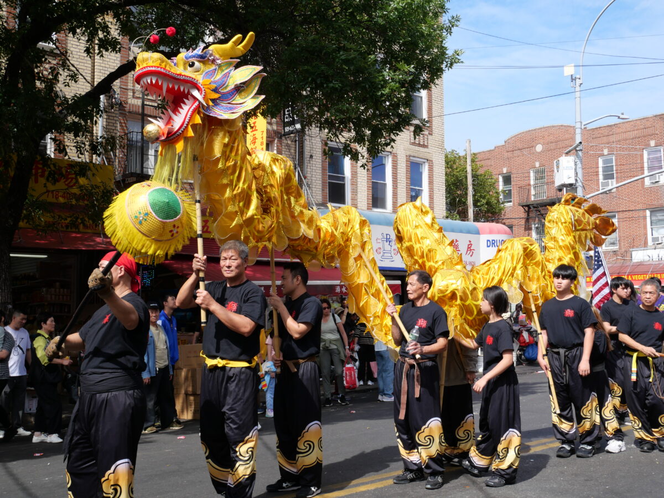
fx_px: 767
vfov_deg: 36.0
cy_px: 249
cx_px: 332
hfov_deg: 46.8
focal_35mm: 40
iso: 200
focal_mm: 20
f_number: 8
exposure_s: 1/320
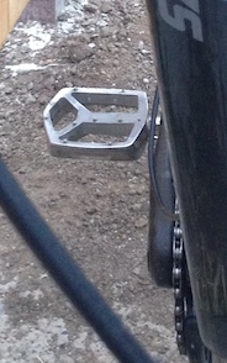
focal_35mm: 122
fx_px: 1206
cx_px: 72
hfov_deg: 10.7
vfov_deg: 15.4
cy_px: -228
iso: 250
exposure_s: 1/20
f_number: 2.4
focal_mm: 4.12
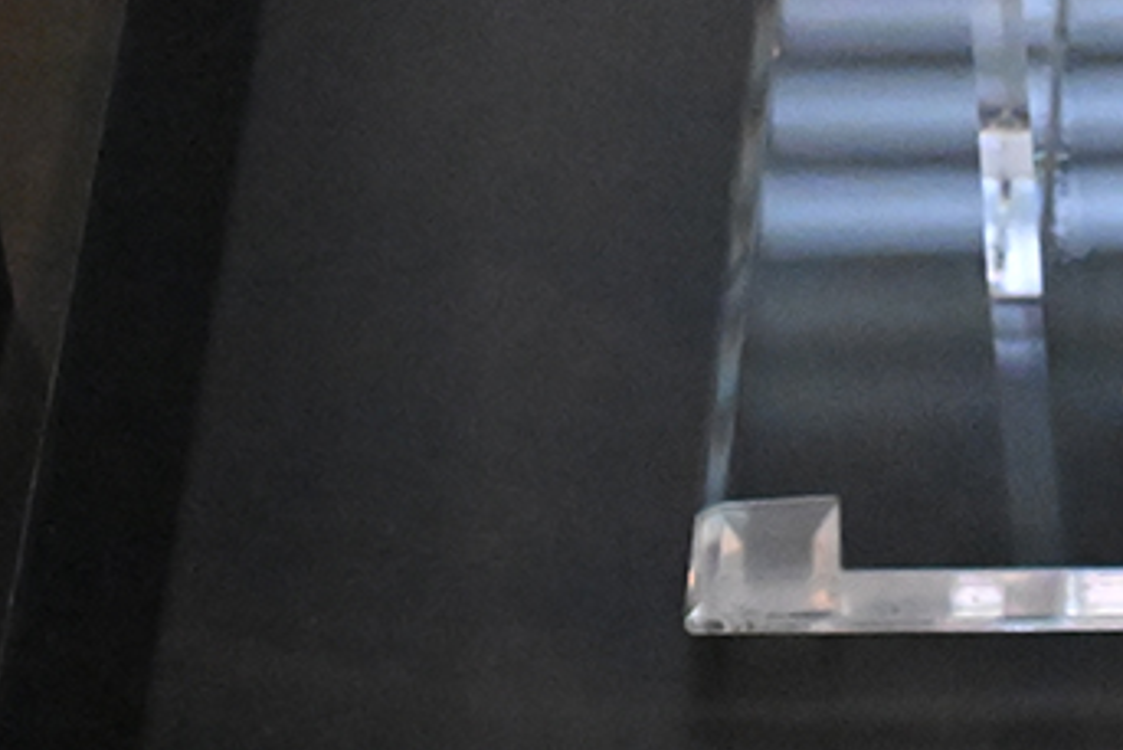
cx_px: 1437
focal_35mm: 179
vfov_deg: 7.7
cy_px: 39
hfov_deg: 11.2
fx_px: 5586
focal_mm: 32
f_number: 5.6
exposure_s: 1/160
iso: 6400
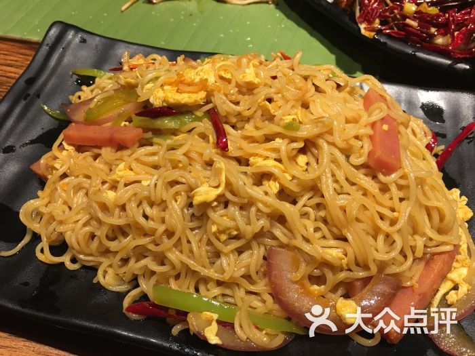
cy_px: 178
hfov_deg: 61.7
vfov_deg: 48.2
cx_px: 238
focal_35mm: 29
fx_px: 398
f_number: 2.2
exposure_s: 1/17
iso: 40
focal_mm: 4.15
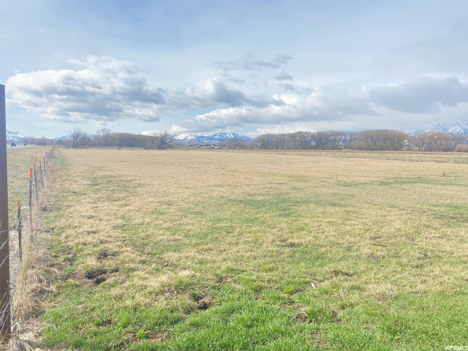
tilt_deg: -5.4
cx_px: 234
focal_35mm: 26
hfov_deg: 67.3
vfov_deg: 53.1
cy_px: 176
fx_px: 352
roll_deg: -0.5
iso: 32
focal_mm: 4.25
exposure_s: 1/1330
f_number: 1.8
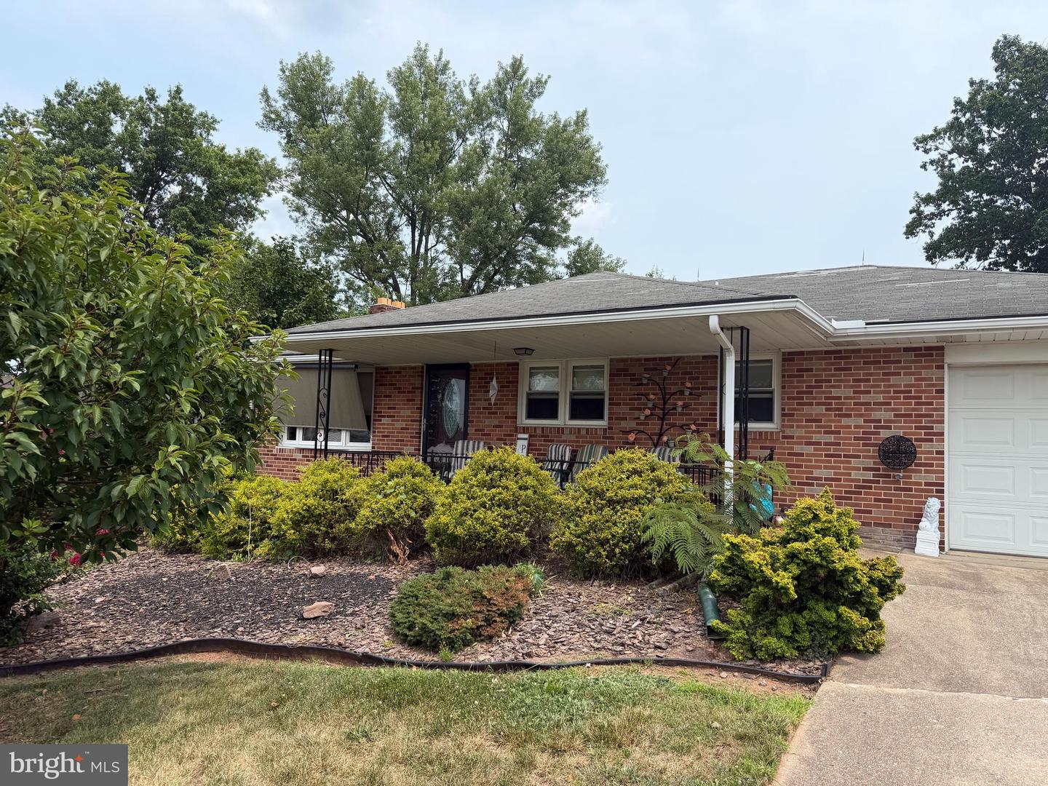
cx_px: 524
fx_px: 727
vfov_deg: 56.8
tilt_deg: +4.1
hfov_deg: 71.6
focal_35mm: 24
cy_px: 393
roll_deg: -1.5
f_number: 1.78
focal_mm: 6.76
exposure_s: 1/3425
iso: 80
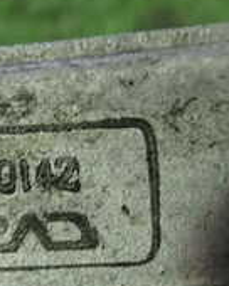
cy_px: 219
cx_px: 47
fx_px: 729
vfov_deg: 22.0
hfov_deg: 17.7
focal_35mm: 86
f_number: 2
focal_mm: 4.5
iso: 400
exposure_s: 1/30
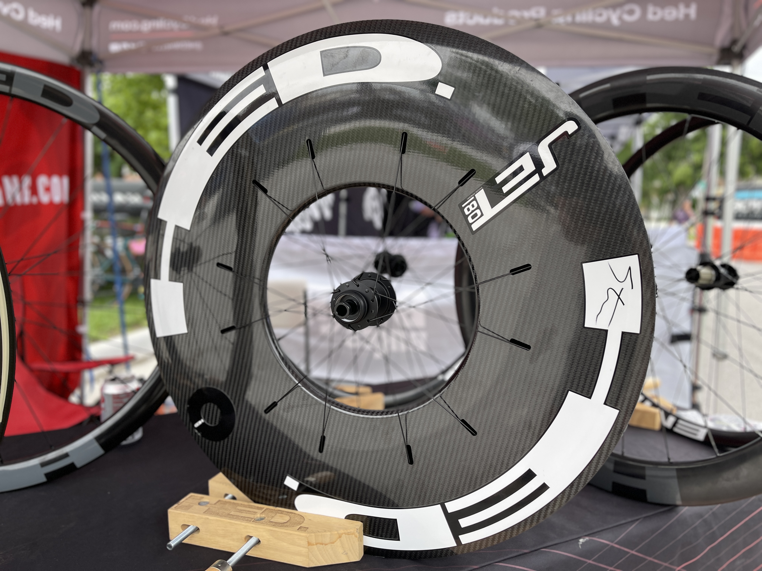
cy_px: 286
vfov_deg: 53.1
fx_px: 572
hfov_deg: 67.3
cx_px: 381
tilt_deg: -8.4
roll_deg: -2.0
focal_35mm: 26
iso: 50
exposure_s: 1/397
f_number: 1.6
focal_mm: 5.1
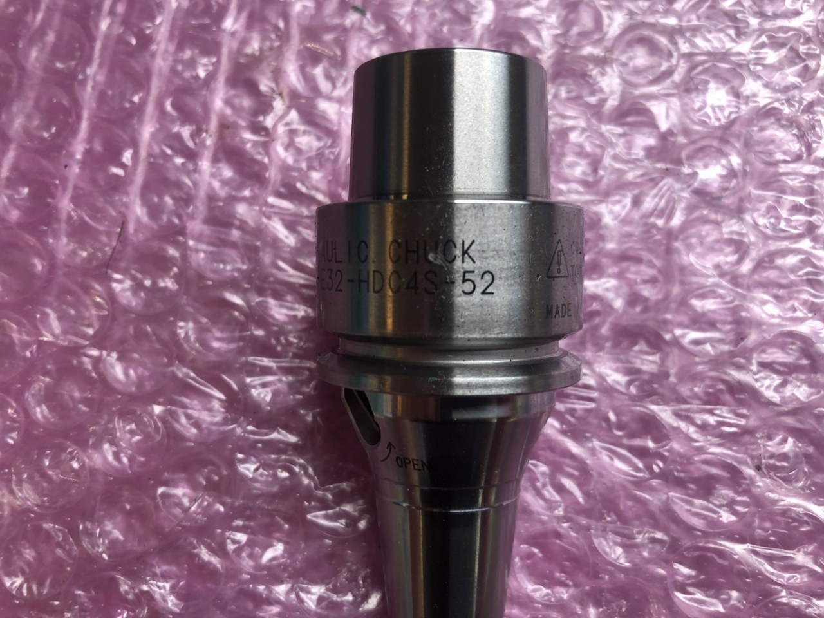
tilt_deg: -77.1
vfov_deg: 49.7
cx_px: 412
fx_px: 667
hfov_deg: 63.4
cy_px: 309
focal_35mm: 28
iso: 32
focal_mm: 3.99
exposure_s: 1/24
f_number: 1.8
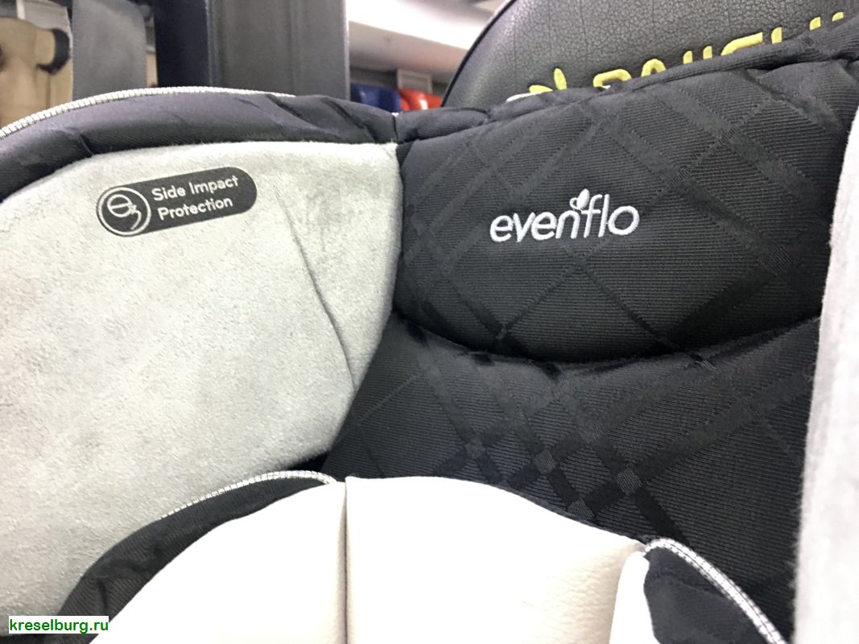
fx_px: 720
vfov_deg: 48.2
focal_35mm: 29
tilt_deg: -6.3
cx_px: 430
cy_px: 322
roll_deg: +1.5
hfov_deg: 61.7
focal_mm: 4.15
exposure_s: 1/20
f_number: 2.2
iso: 200
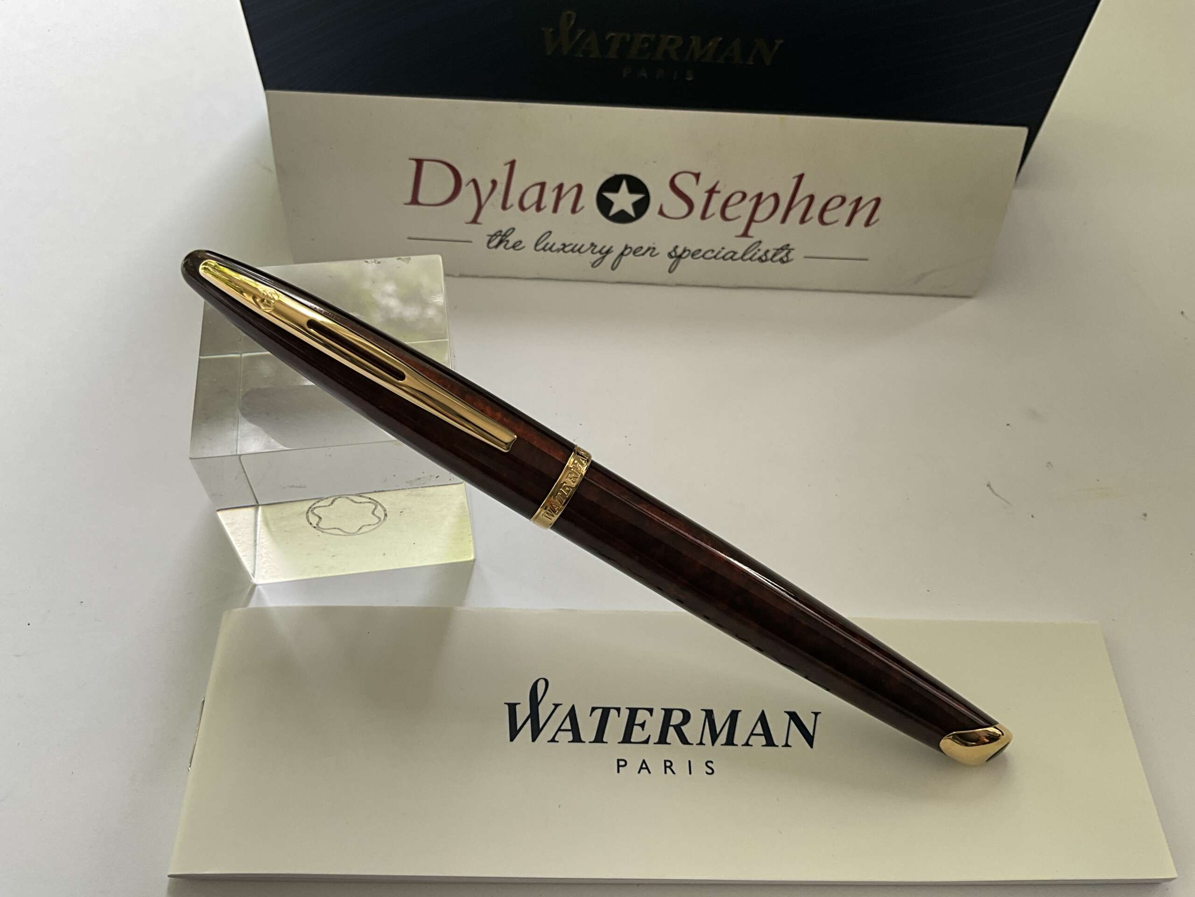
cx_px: 598
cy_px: 448
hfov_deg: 61.7
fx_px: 1001
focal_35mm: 29
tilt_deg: -56.0
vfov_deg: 48.2
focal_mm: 3
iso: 32
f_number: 1.8
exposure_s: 1/122
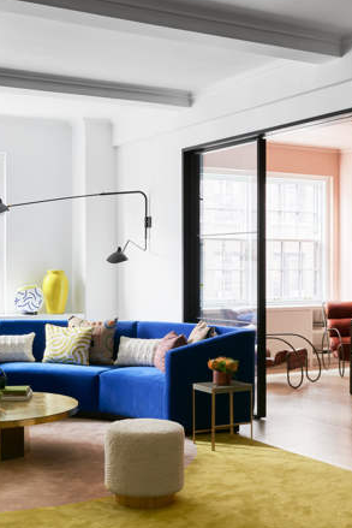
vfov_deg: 36.2
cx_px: 141
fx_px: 806
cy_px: 268
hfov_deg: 24.6
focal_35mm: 55
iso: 100
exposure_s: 6
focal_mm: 35
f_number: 11
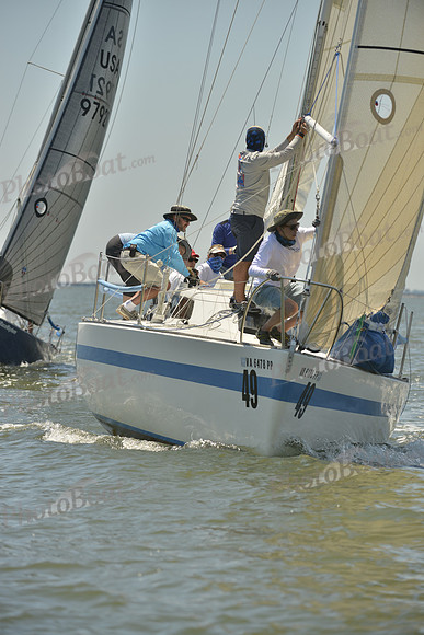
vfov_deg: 10.3
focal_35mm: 200
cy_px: 318
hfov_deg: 6.9
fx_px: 3531
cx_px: 212
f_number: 5.6
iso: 200
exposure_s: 1/1600
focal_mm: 200
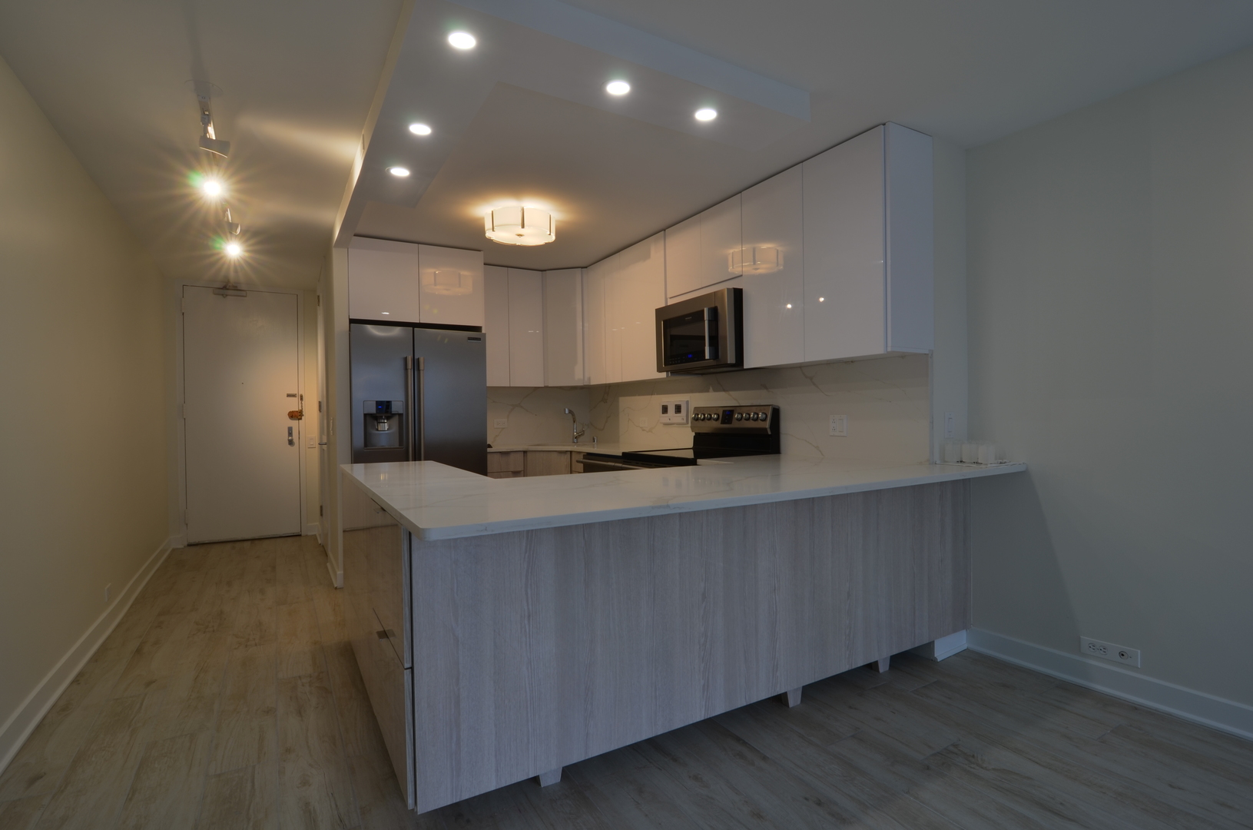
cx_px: 626
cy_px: 415
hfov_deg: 95.1
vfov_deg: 71.8
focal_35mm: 16
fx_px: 573
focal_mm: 11
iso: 100
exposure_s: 1/4
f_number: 10
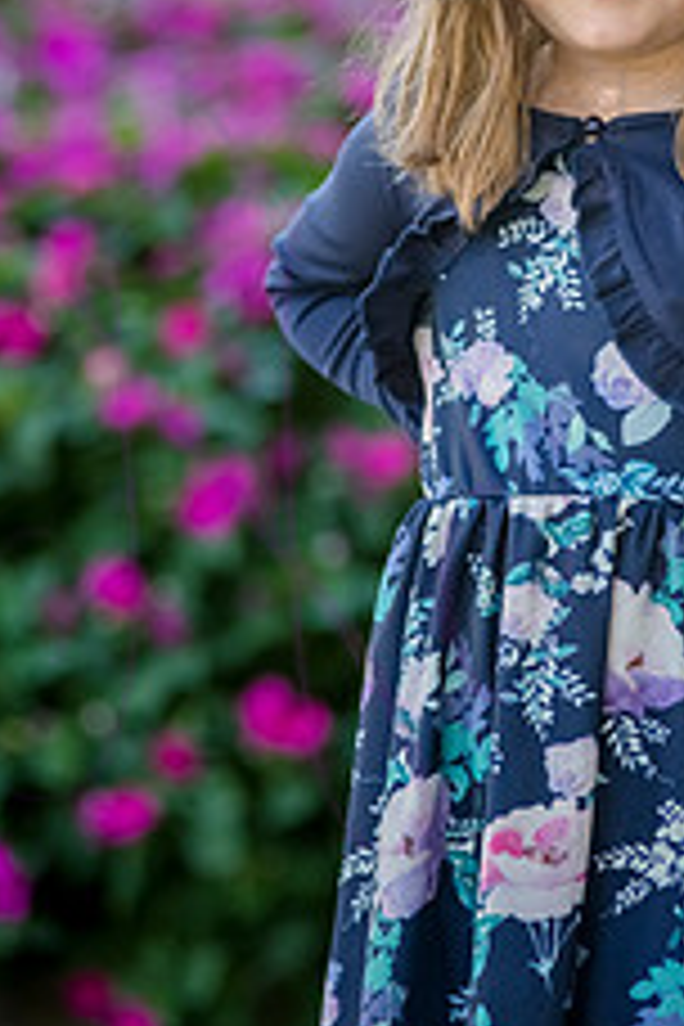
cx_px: 616
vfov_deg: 7.7
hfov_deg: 5.2
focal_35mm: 266
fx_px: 7580
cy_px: 266
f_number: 4
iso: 800
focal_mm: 135
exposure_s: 1/640
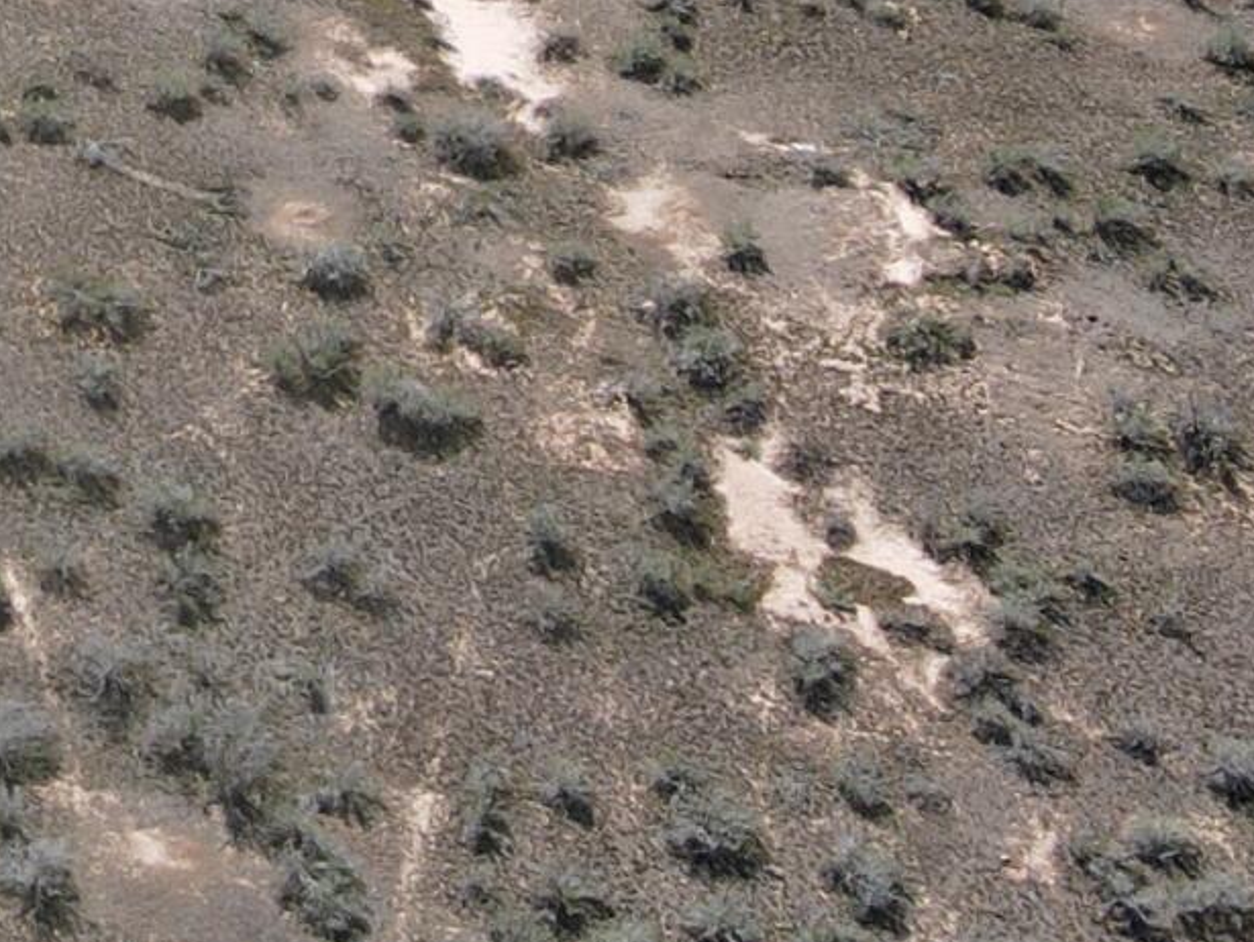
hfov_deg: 15.2
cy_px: -844
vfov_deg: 11.6
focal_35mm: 117
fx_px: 4241
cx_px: -767
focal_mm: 4.5
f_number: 2.8
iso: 100
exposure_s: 1/400
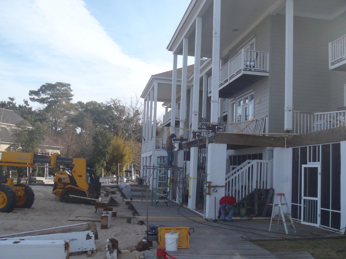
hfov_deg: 49.0
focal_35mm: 38
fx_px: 380
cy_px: 131
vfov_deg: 37.7
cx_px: 179
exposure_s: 1/80
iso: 160
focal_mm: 6.45
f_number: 13
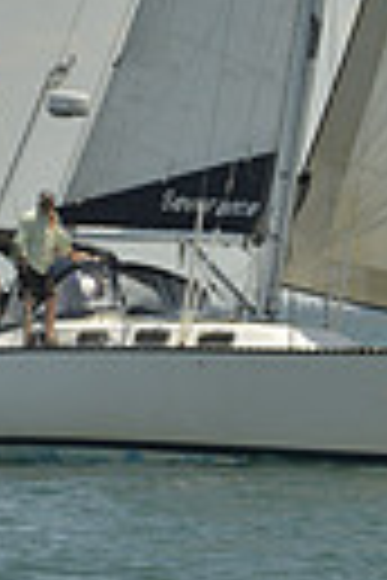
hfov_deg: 2.4
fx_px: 9094
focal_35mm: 564
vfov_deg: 3.6
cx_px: 151
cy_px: -265
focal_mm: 125
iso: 280
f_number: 13
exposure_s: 1/800
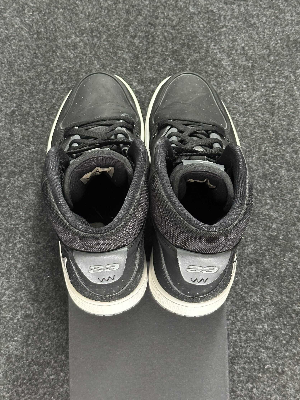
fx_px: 635
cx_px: 144
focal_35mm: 55
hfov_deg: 26.6
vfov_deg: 34.9
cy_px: 185
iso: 500
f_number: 1.78
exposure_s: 1/25
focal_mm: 6.86
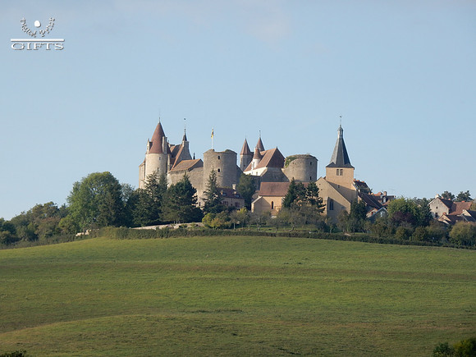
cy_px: 178
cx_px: 238
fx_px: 3726
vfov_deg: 5.5
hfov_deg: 7.3
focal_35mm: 271
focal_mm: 48.4
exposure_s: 1/320
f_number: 6.3
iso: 125
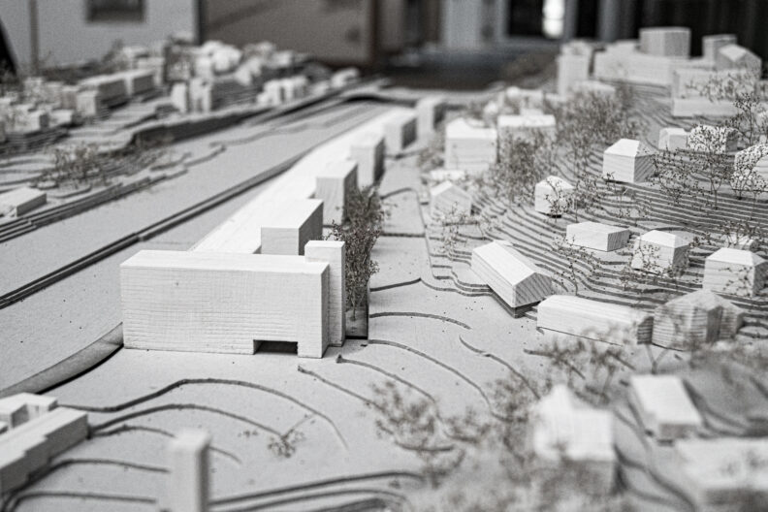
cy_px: 256
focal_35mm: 52
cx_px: 384
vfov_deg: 25.8
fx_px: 1120
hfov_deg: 37.9
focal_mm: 35
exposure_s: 1/160
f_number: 4.5
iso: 500
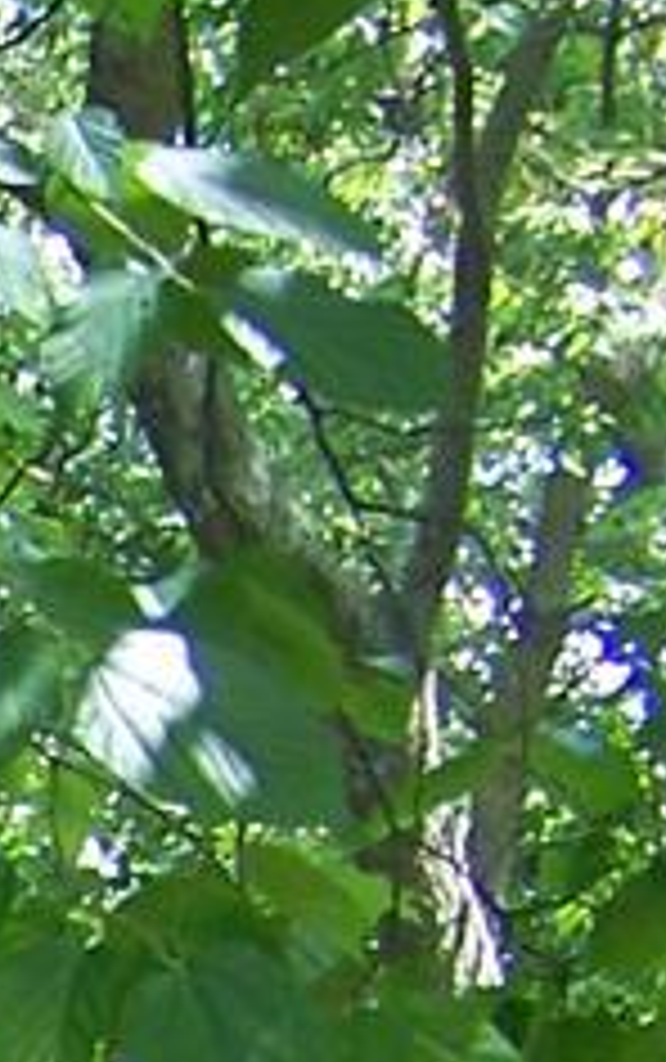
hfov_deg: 4.9
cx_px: -2214
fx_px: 6866
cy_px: 2358
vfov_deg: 8.3
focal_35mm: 237
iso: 80
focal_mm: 5.85
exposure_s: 1/80
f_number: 2.8
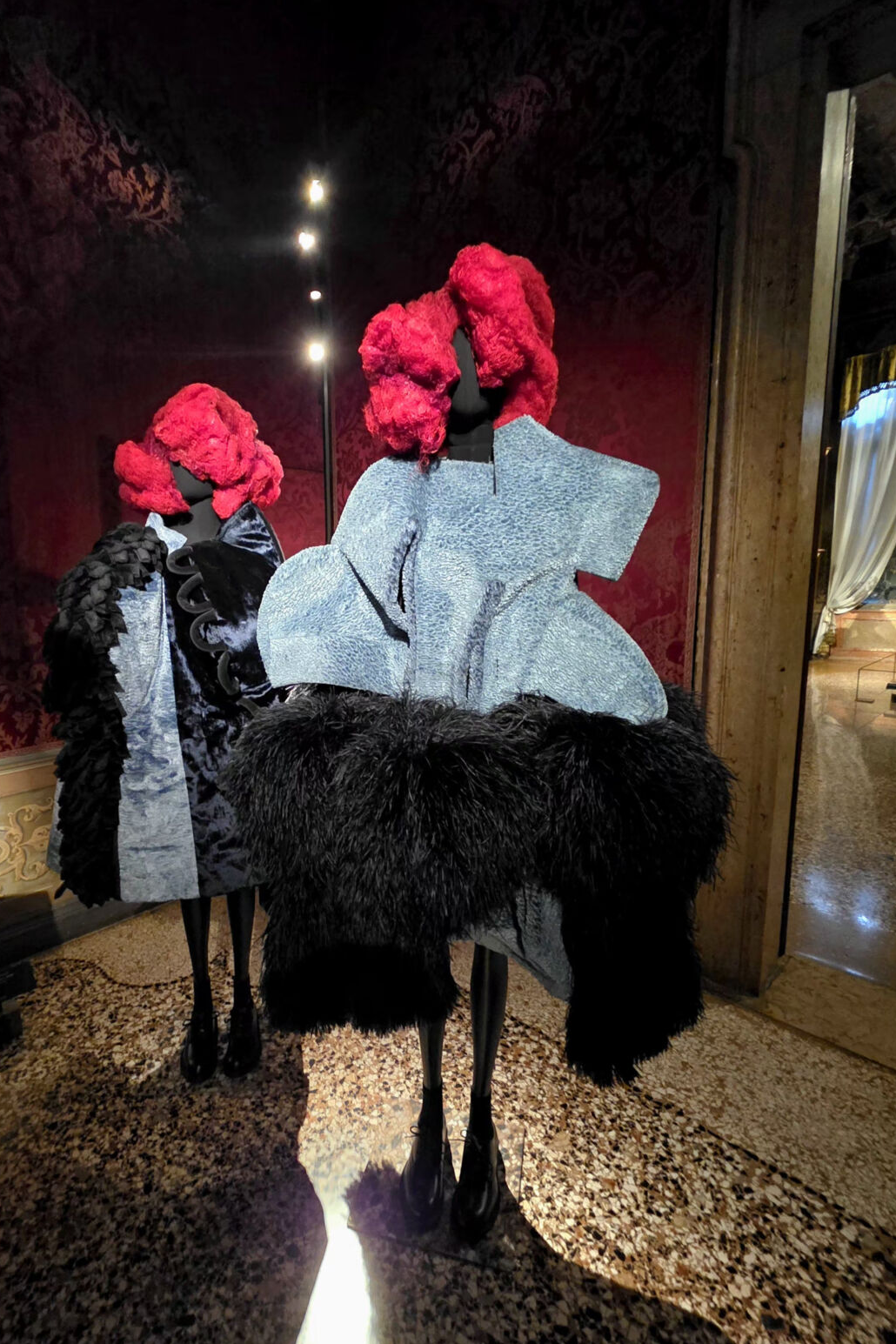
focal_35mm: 14
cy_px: 687
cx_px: 384
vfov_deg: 104.2
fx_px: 523
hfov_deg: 80.7
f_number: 1.9
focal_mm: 2.2
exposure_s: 1/25.1
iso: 1000
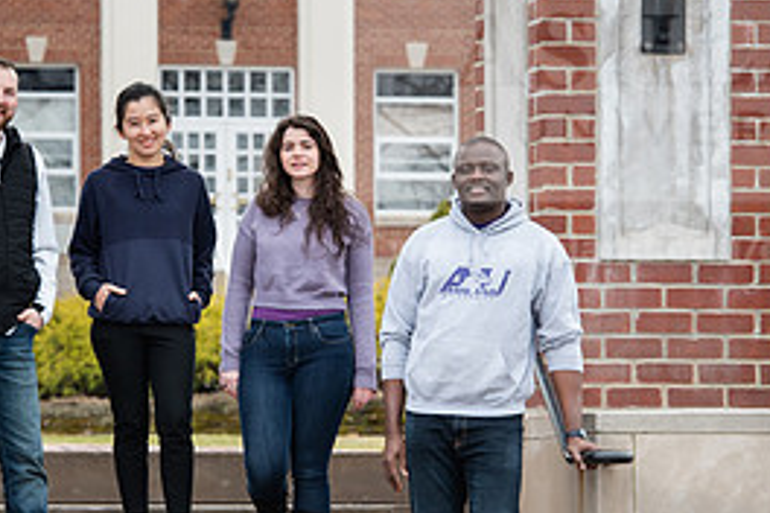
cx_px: 257
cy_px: 310
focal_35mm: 308
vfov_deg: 4.5
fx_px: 6587
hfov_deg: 6.7
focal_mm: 140
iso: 640
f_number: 8
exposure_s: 1/320
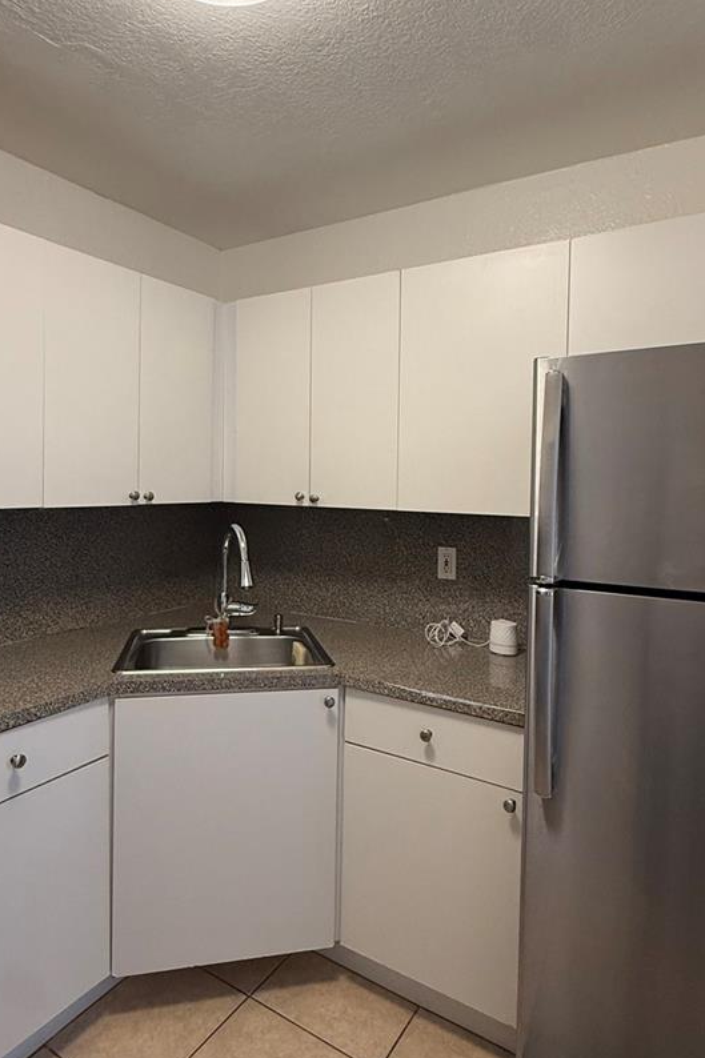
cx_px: 327
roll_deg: +0.1
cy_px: 501
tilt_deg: -1.4
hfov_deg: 57.1
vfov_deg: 78.5
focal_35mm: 22
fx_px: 646
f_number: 2.2
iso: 320
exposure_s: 1/120
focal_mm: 2.22
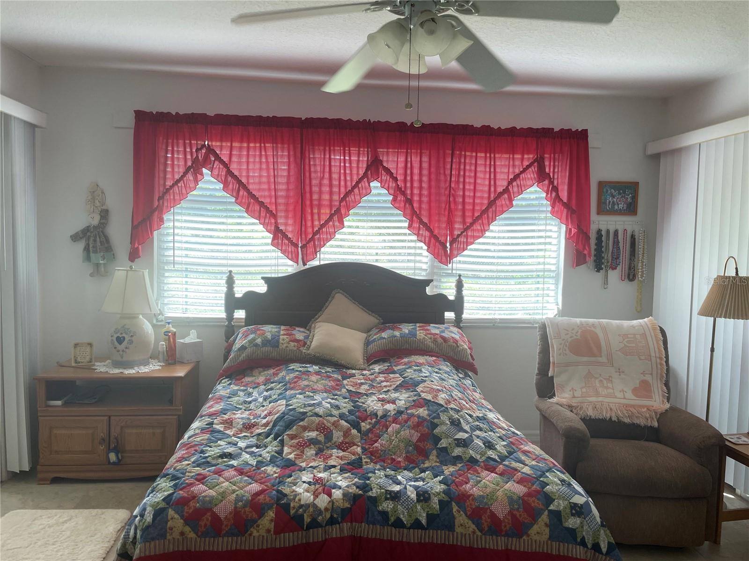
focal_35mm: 26
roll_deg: -0.8
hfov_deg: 67.3
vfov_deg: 53.1
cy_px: 280
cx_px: 374
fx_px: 563
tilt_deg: -0.2
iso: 50
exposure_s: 1/120
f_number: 1.6
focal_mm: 4.2
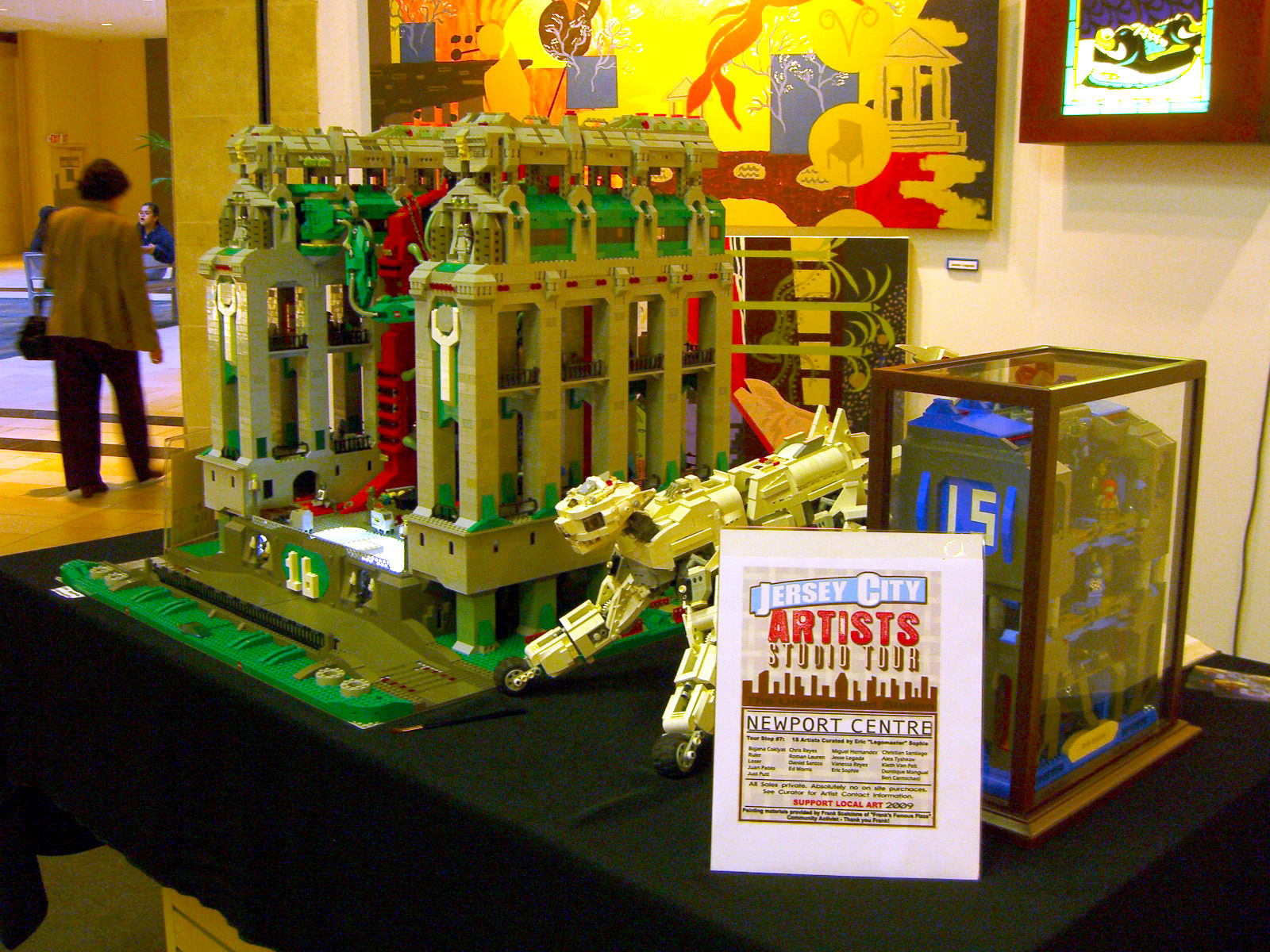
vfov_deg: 37.7
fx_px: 1394
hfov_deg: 49.0
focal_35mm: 38
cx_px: 635
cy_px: 476
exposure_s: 1/20
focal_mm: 7.9
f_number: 2.8
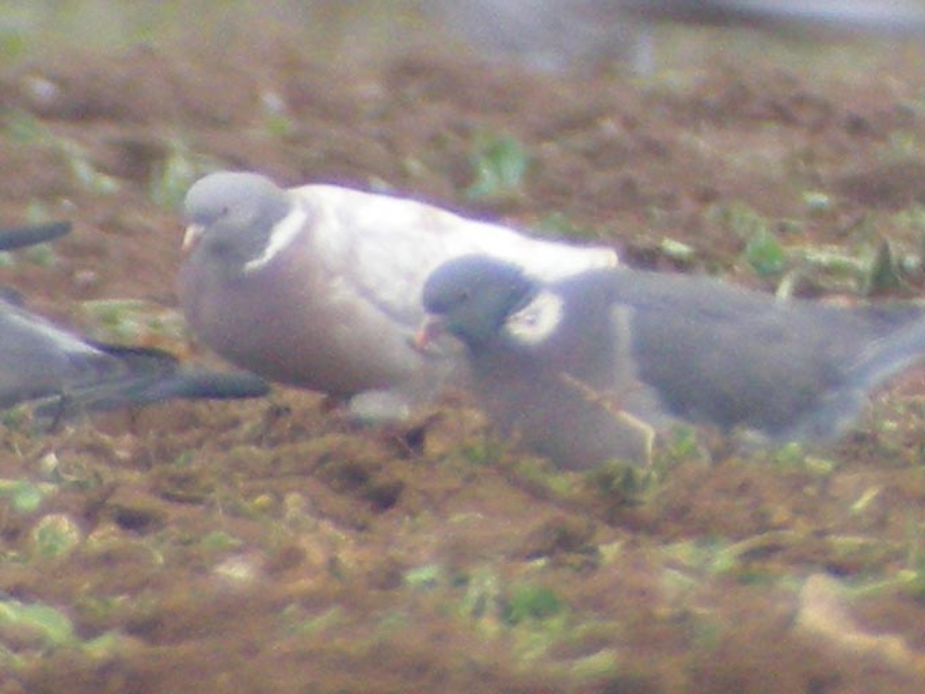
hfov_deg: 19.1
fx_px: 2753
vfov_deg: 14.4
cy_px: 347
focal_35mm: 103
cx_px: 462
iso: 200
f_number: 4.7
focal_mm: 21.5
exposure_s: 1/59.5
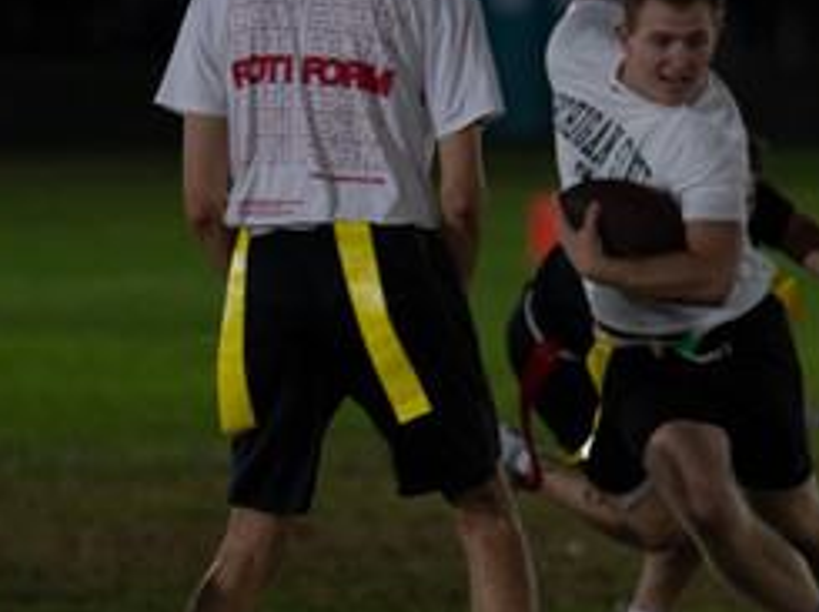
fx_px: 10584
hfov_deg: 4.4
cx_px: 709
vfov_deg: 3.3
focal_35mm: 448
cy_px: 286
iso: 800
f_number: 2.8
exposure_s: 1/400
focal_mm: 178
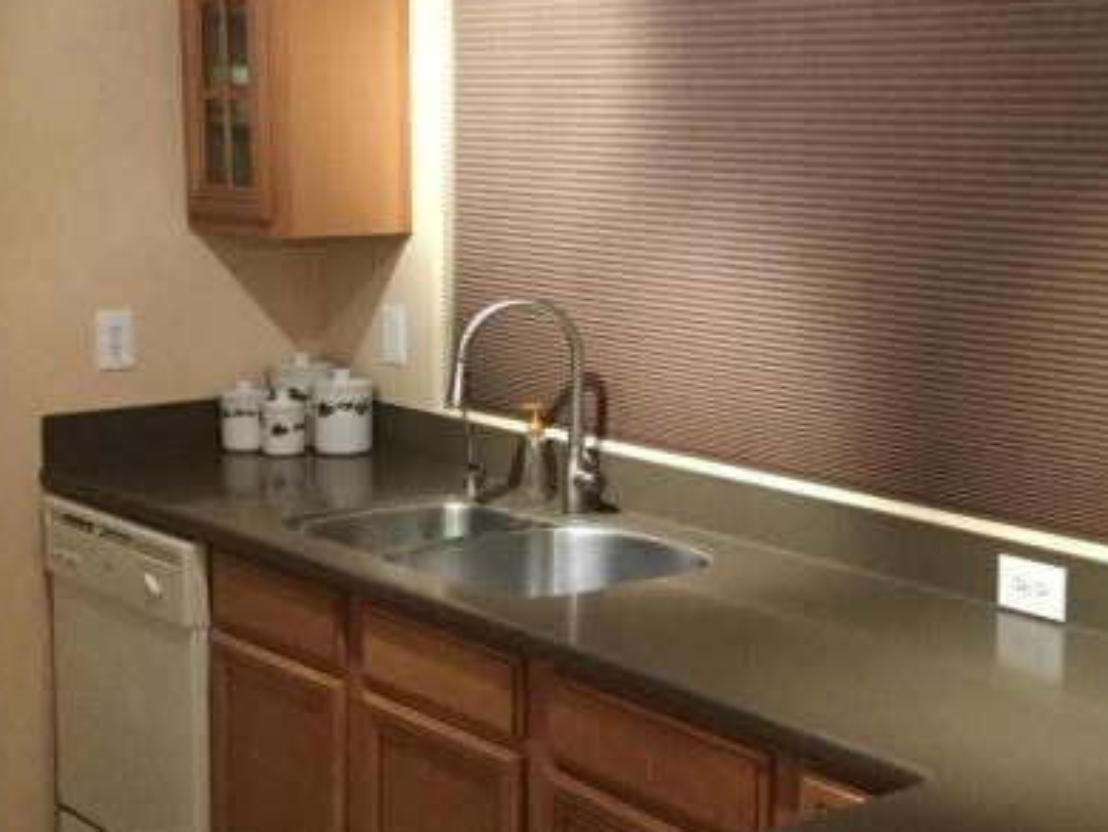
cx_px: 690
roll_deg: -0.7
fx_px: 1954
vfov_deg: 24.0
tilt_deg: -8.6
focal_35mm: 61
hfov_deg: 31.5
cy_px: 372
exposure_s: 1/30
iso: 250
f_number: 2.4
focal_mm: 3.3
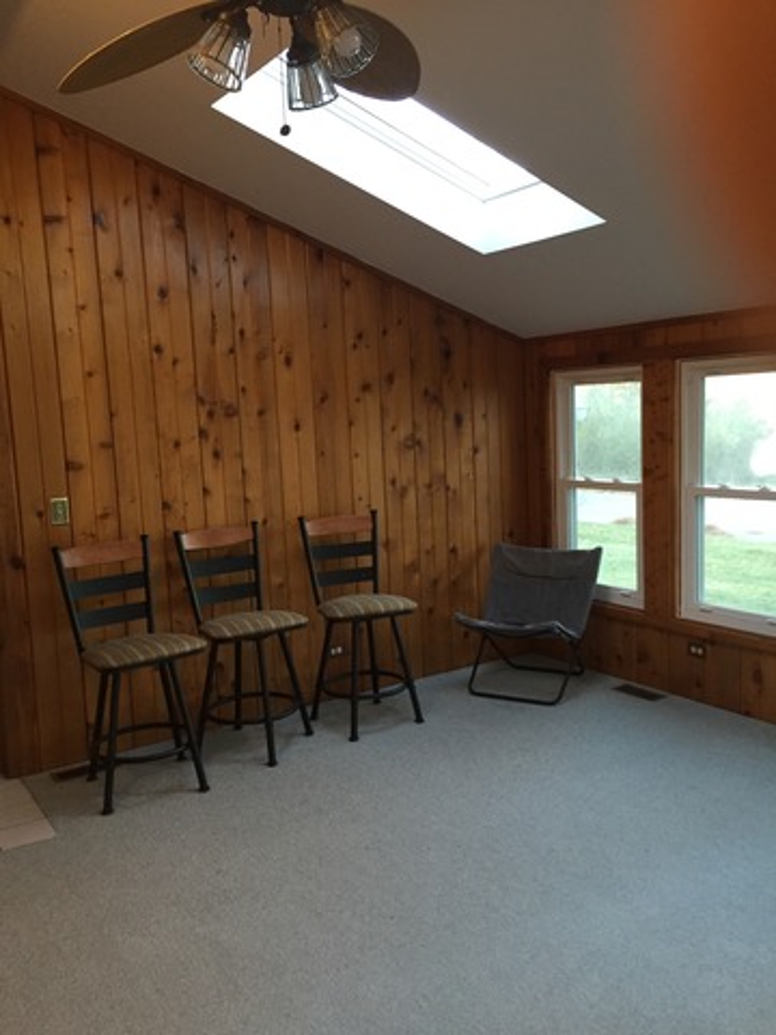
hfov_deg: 48.2
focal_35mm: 29
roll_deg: +2.2
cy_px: 518
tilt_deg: -6.1
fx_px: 867
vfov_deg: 61.7
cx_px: 388
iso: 125
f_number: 2.2
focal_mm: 4.15
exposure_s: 1/30
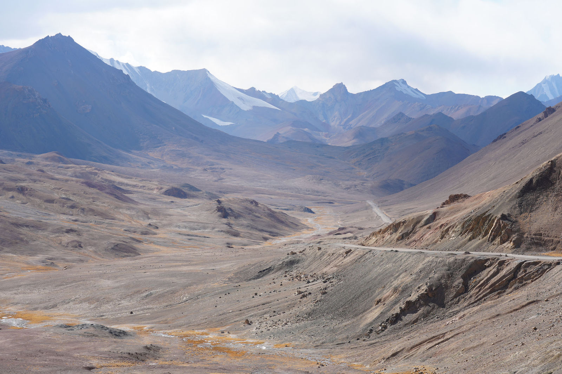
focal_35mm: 65
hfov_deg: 31.0
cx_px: 281
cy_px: 187
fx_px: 1014
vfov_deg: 20.9
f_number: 9
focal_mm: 65
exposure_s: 1/160
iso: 100
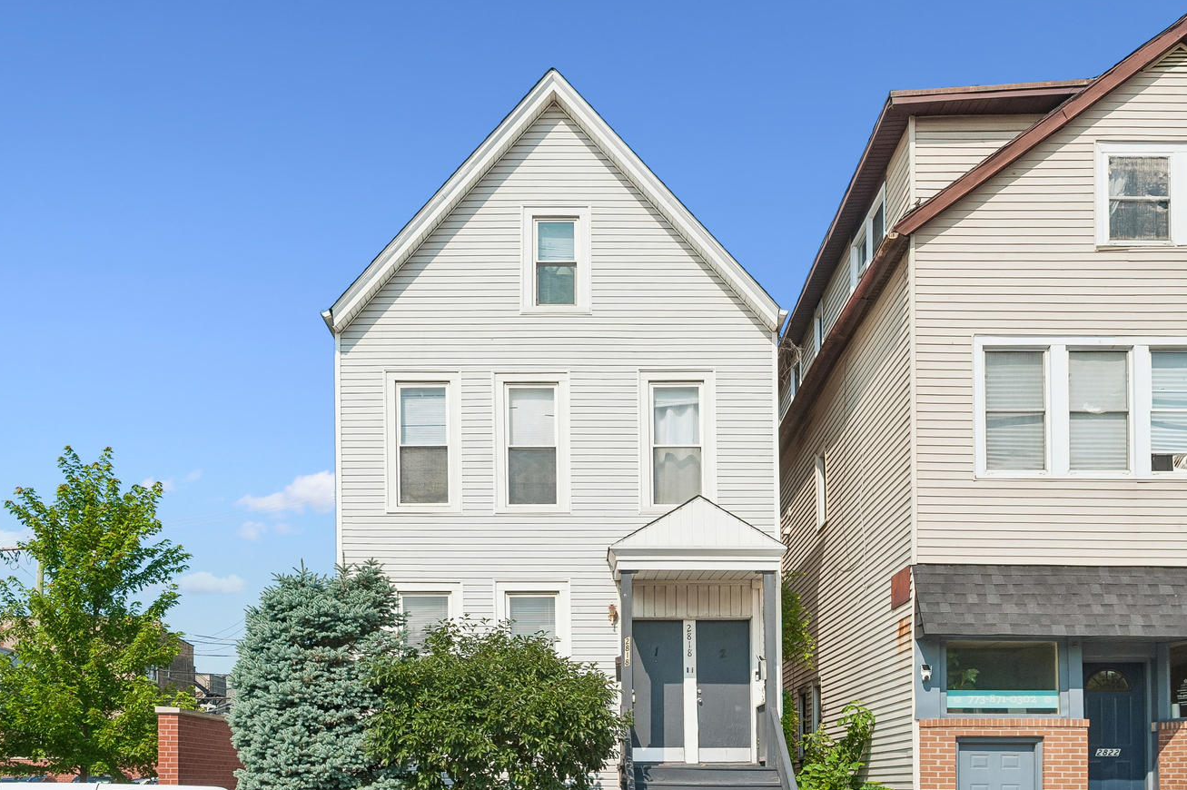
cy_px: 406
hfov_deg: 53.1
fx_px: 1186
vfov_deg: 36.8
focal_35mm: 36
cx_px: 552
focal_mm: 29
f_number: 8
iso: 400
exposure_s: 1/1600
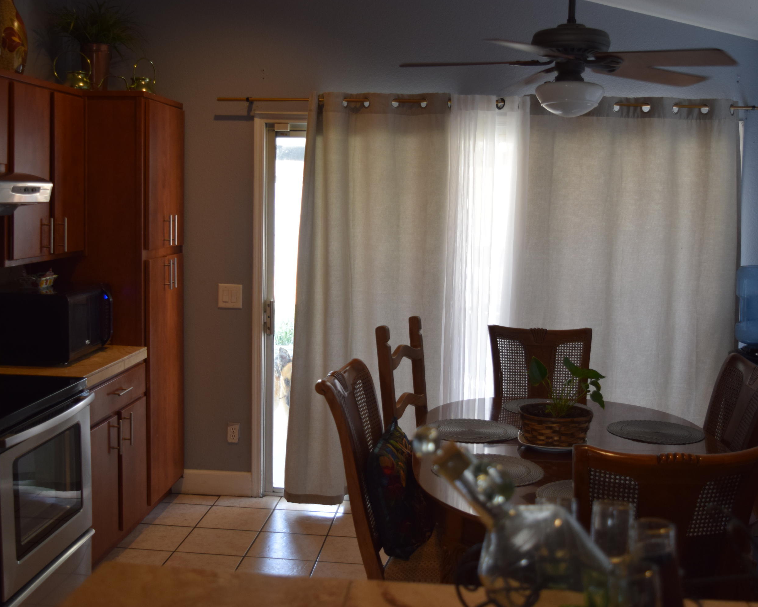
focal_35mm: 41
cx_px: 370
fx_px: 920
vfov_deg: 36.5
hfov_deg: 44.8
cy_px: 306
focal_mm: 24
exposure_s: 1/60
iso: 450
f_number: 4
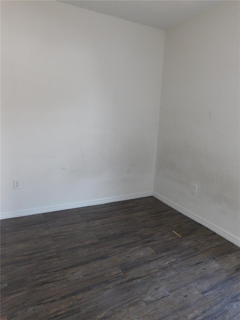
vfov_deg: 71.6
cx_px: 120
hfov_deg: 56.8
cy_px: 160
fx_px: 222
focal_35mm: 24
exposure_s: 1/30
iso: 125
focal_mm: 4.1
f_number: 3
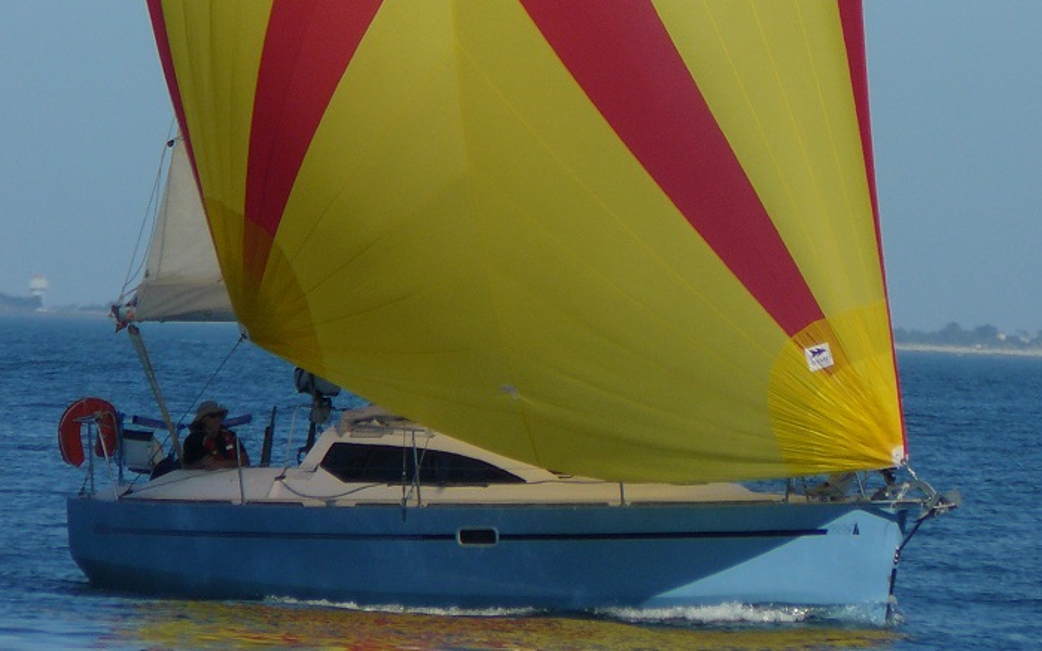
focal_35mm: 698
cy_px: -80
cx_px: 576
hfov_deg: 3.0
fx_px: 19815
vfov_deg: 1.9
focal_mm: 72
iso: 100
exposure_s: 1/500
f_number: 7.1
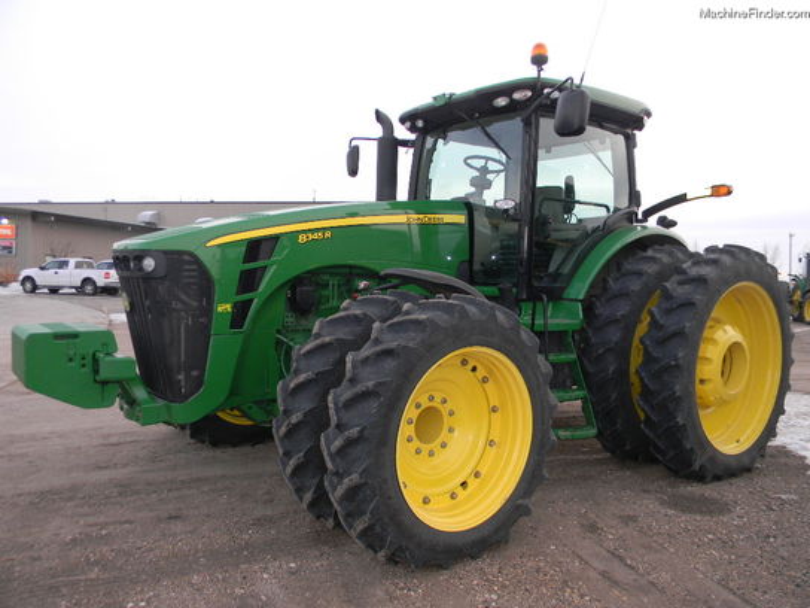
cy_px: 304
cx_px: 405
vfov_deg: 49.7
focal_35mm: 28
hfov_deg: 63.4
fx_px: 655
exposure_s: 1/63.1
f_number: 3.5
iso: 112
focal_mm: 5
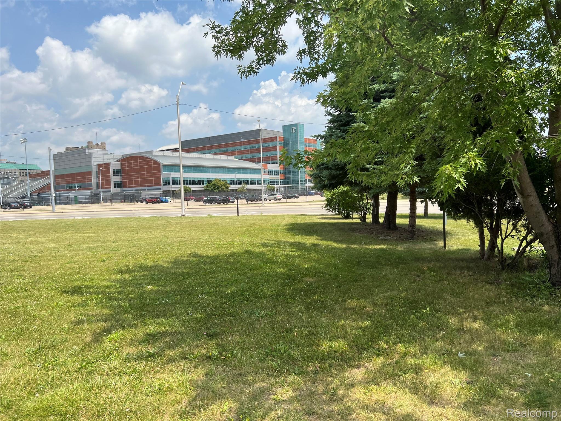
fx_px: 421
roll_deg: +3.5
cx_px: 280
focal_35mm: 26
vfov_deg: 53.1
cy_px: 210
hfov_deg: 67.3
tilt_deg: -0.9
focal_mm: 5.7
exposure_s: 1/3571
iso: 50
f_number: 1.5
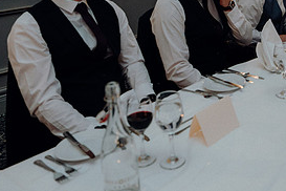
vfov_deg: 24.9
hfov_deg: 36.5
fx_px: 405
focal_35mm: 51
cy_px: -10
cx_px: 257
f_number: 3.5
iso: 2500
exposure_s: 1/160
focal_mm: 24
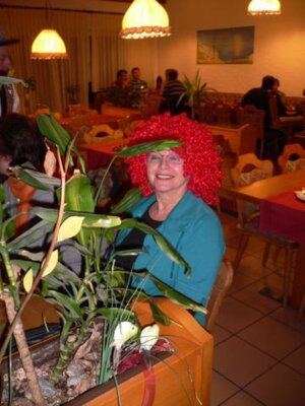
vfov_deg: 52.6
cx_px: 152
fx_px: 411
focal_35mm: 35
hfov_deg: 40.7
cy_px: 203
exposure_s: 1/8
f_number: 2.8
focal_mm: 5.8
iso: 100
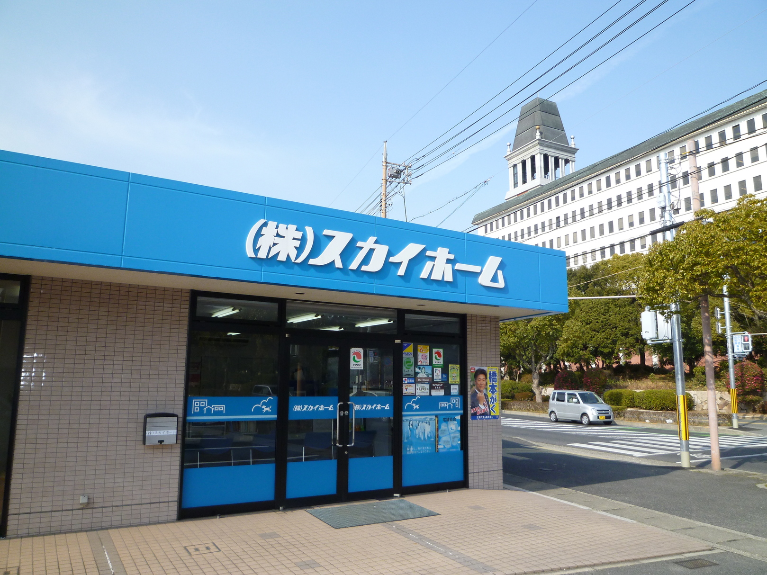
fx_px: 554
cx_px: 384
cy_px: 288
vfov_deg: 54.9
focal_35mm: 25
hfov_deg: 69.4
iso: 100
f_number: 4
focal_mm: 4.5
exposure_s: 1/500
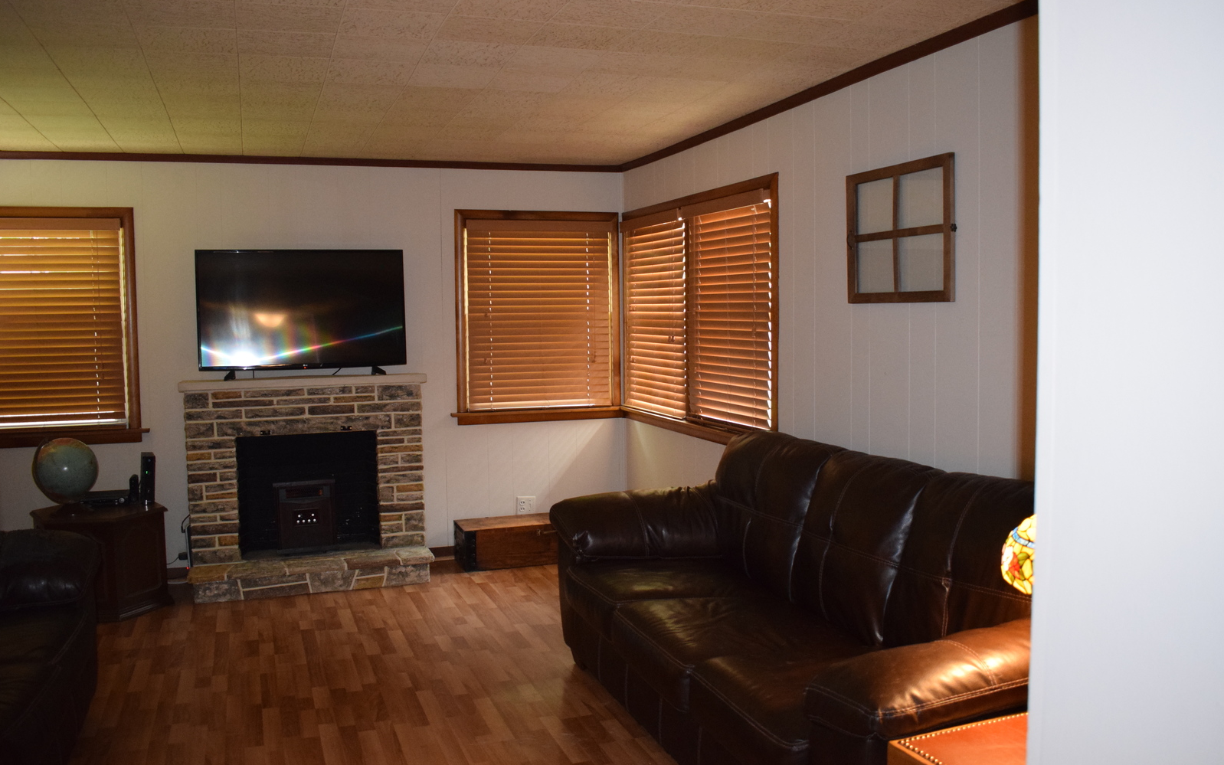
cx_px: 615
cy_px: 386
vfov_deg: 40.6
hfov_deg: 61.2
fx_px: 1034
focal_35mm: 31
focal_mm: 20
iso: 2800
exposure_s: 1/60
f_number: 3.5
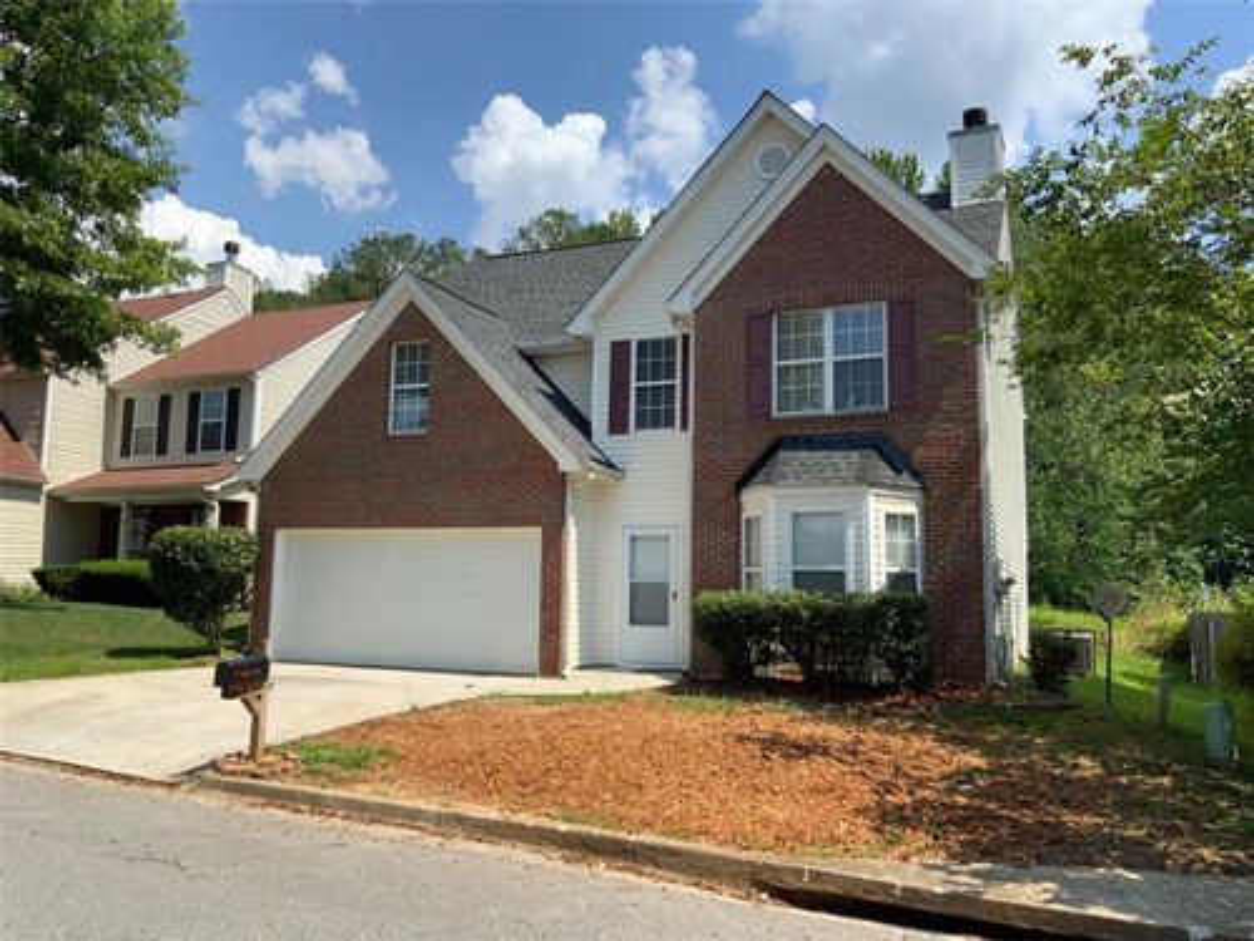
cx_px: 627
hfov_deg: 61.7
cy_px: 470
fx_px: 1051
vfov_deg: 48.2
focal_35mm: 29
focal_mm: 3
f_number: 1.8
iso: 20
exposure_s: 1/1984
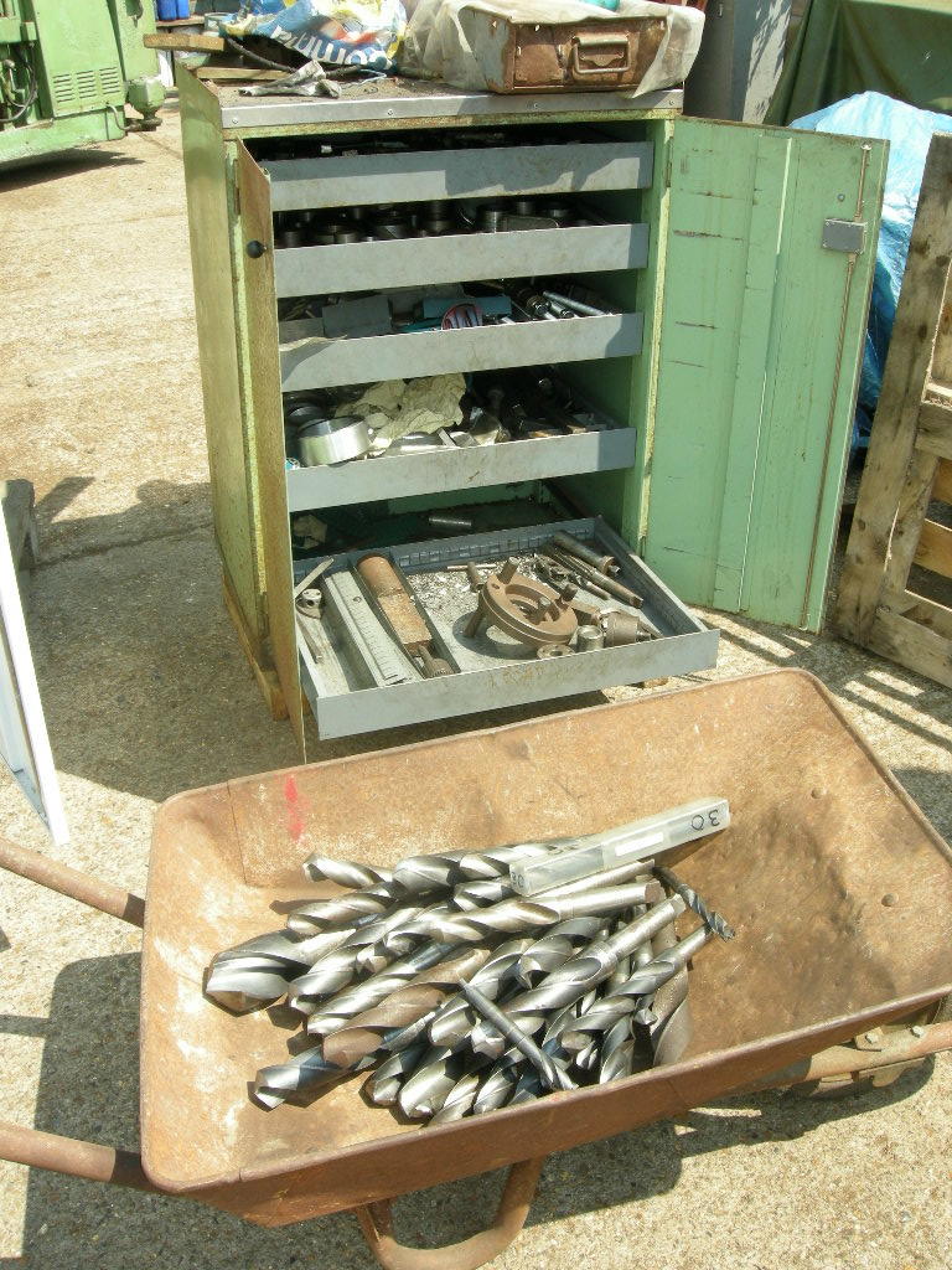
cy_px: 635
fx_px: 1320
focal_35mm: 36
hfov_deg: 39.7
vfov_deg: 51.4
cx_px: 476
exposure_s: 1/62.3
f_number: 7.6
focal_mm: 7.5
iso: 86
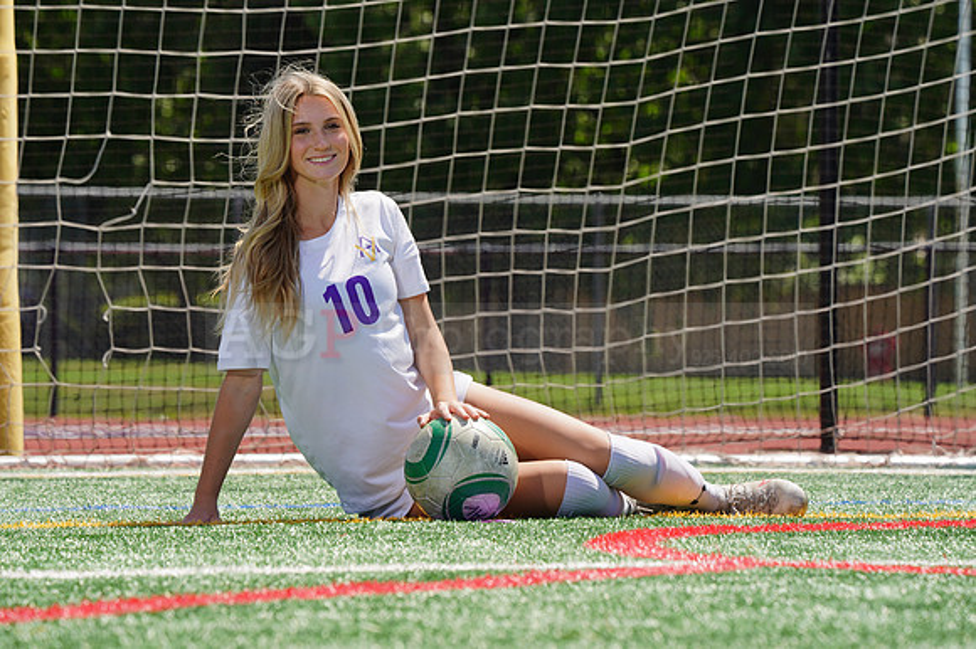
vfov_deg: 4.7
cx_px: 488
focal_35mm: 294
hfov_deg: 7.0
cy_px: 324
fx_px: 7966
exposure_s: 1/250
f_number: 13
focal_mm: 294
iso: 200
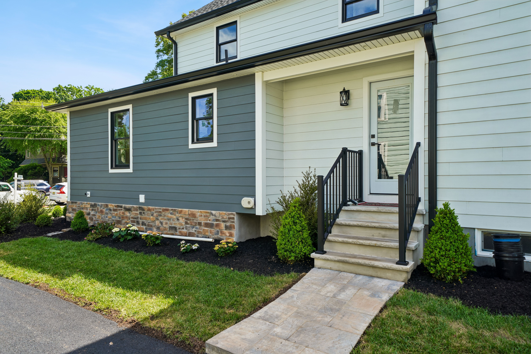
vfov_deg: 53.1
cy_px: 177
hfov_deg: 73.7
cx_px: 266
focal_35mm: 24
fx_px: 354
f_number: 10
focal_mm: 24
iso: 100
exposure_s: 1/60
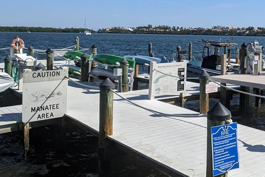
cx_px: 208
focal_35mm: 45
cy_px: 30
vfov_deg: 29.1
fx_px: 331
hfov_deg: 41.9
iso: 64
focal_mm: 4.38
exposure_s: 1/5882
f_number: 1.73
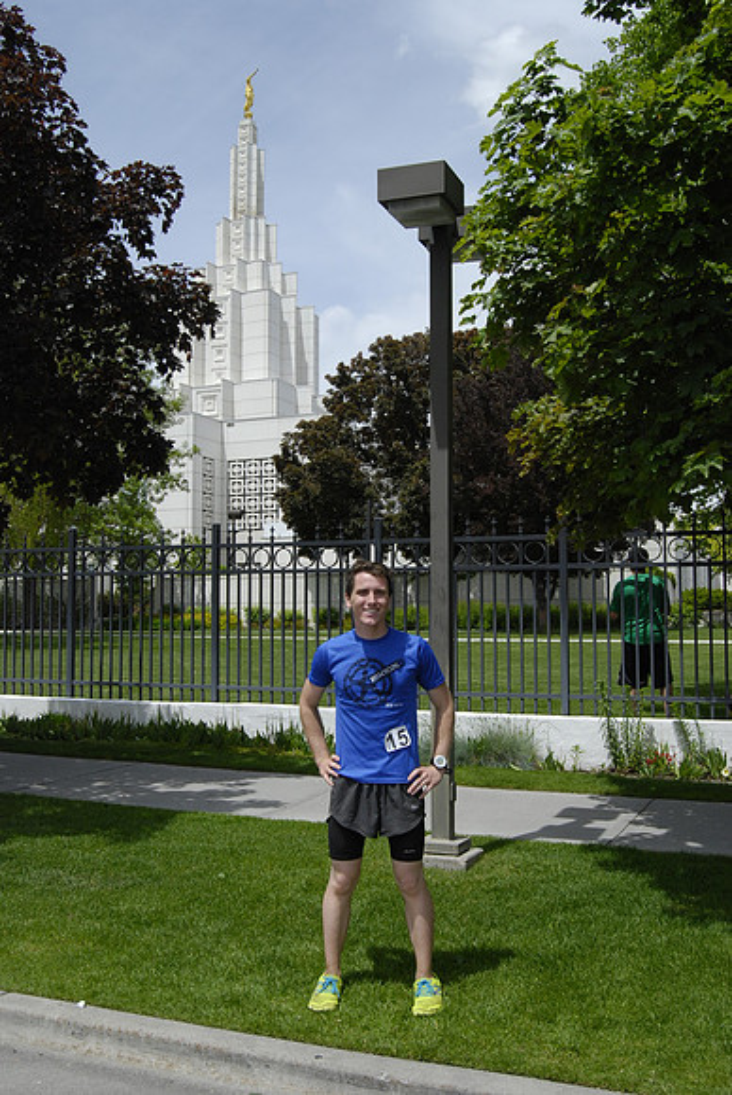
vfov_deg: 49.5
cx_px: 366
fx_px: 1187
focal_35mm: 39
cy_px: 548
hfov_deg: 34.3
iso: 400
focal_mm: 26
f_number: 10
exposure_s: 1/800
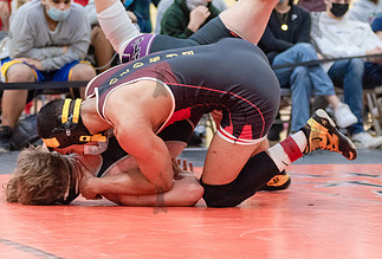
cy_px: 98
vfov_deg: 8.3
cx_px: 122
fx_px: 1792
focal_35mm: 168
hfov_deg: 12.2
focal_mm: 80
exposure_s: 1/320
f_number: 3.5
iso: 4000
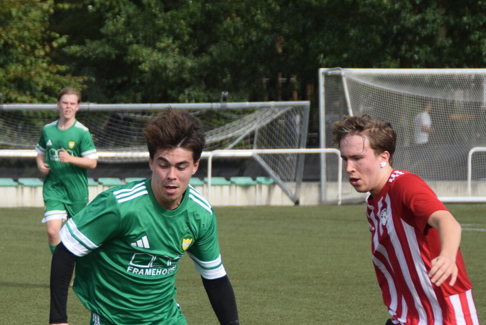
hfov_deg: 6.6
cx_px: 88
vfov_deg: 4.4
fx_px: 4189
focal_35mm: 310
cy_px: 262
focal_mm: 95
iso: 400
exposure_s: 1/1250
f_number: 5.3
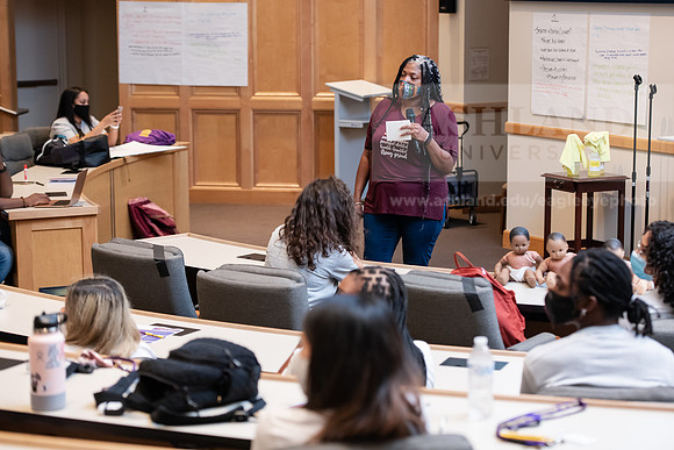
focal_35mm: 86
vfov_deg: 15.9
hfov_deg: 23.6
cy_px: 225
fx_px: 1610
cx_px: 337
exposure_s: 1/160
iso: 1250
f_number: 3.5
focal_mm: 86
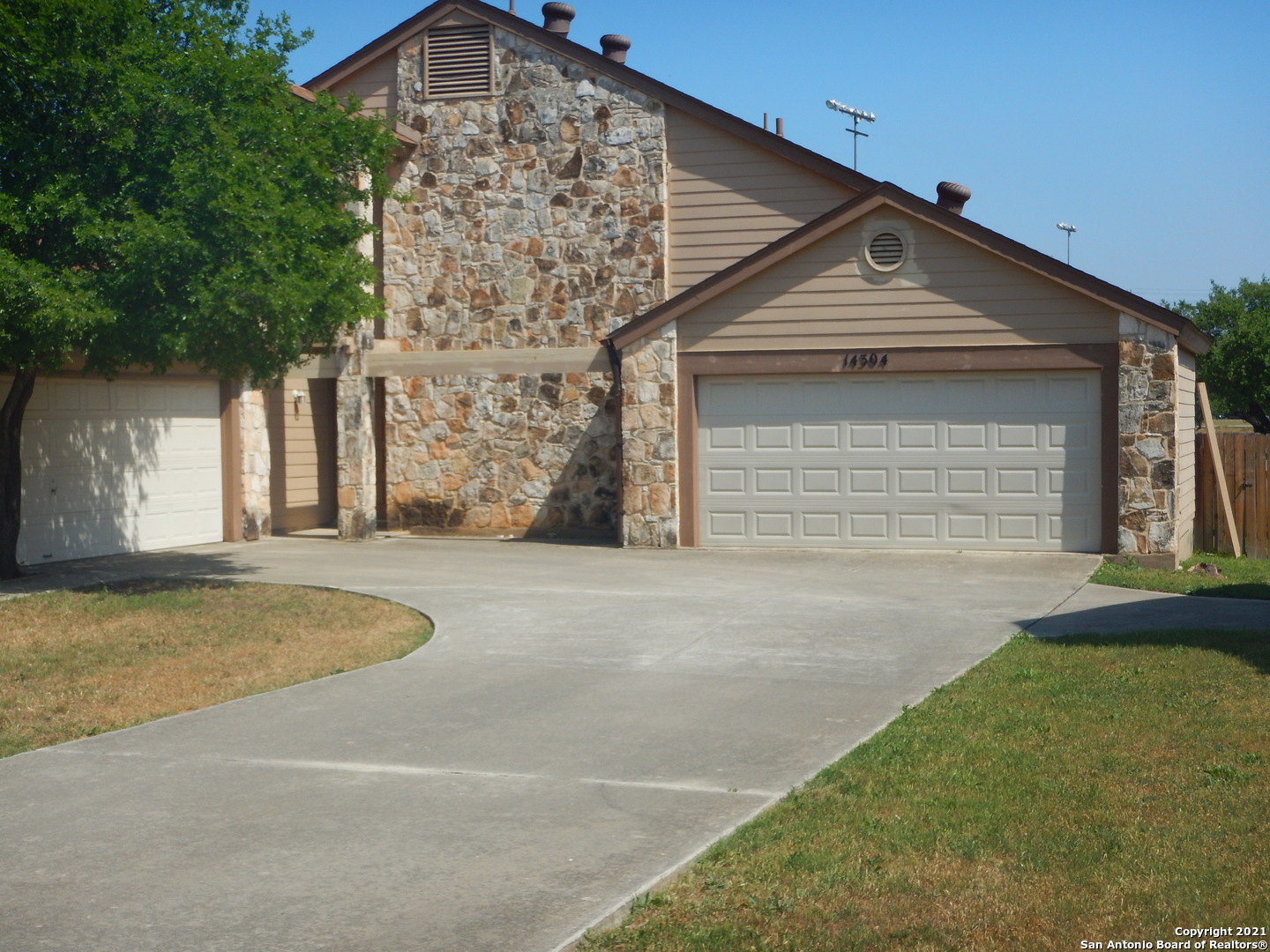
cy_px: 476
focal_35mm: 52
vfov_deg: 28.0
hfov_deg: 36.8
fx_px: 1908
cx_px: 635
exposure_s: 1/1000
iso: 125
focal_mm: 9.2
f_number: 4.3
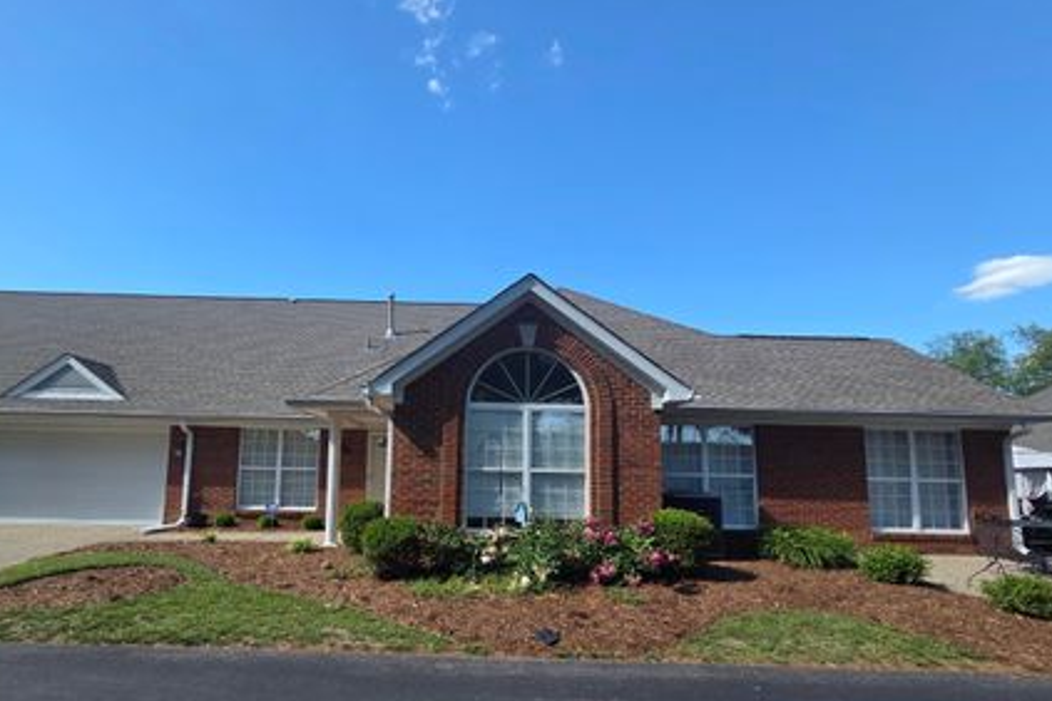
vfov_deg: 73.1
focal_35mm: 16
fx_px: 468
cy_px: 414
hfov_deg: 95.9
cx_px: 440
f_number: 2.2
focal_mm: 2.2
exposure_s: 1/2000
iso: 100
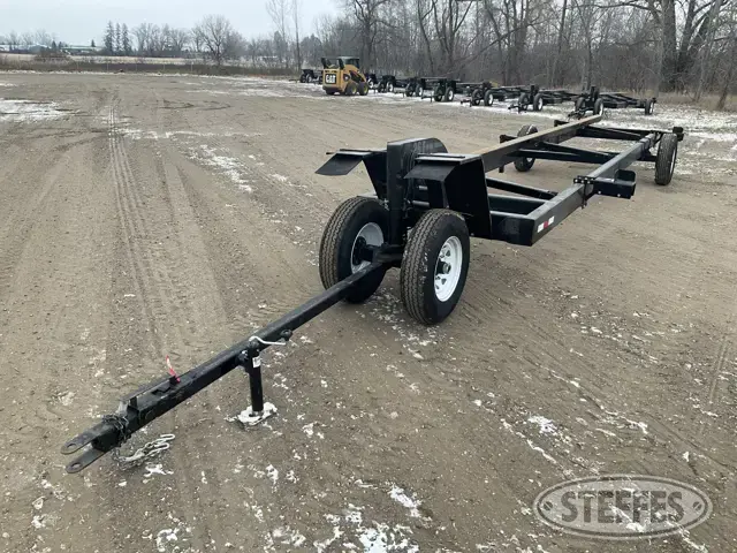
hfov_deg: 61.7
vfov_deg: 48.2
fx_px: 617
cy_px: 276
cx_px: 368
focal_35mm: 29
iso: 20
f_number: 1.8
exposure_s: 1/181
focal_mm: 3
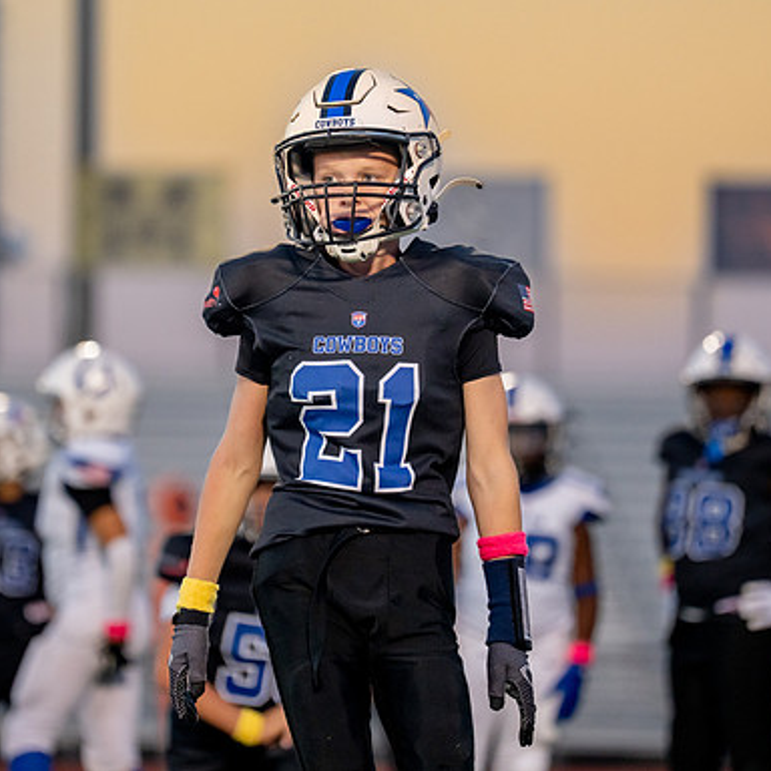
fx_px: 7106
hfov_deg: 6.2
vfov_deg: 6.2
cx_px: 350
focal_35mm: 282
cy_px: 369
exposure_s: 1/1250
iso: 1600
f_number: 2.8
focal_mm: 178
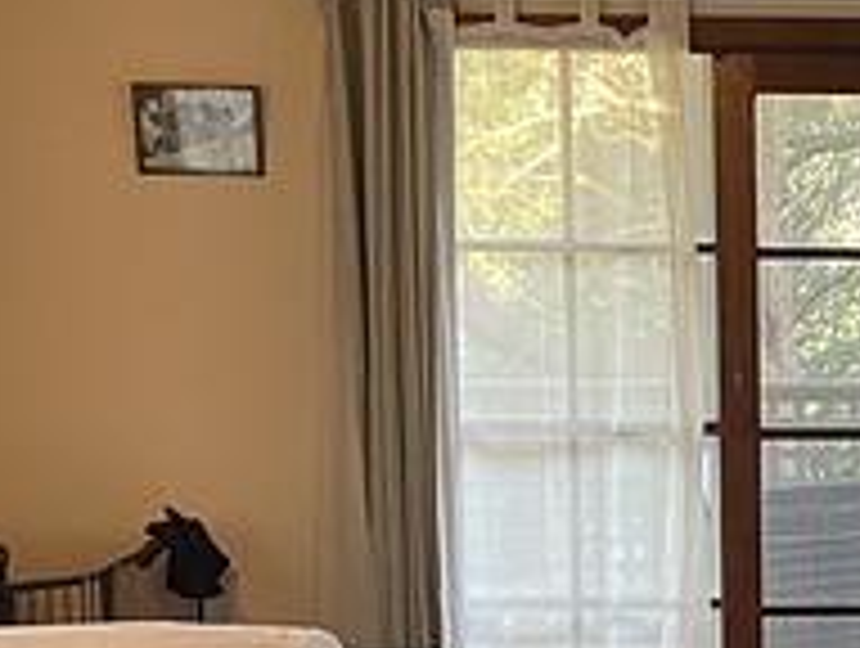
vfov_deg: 18.2
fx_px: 2016
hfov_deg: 22.4
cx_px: 1000
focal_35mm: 81
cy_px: 452
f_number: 1.6
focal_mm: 5.1
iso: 250
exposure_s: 1/60
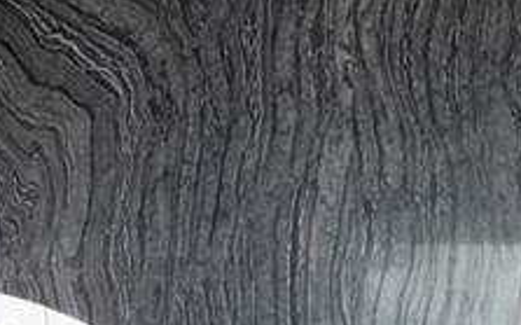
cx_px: -519
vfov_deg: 5.6
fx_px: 3107
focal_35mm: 219
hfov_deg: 9.0
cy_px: 941
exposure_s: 1/13
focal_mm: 30
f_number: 4
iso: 100
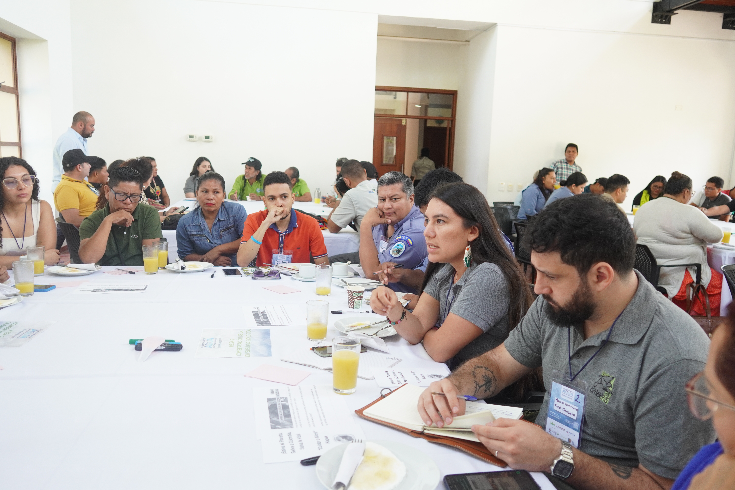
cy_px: 245
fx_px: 582
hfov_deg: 64.6
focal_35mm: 28
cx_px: 368
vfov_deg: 45.7
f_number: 2.8
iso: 640
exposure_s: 1/125
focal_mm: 19
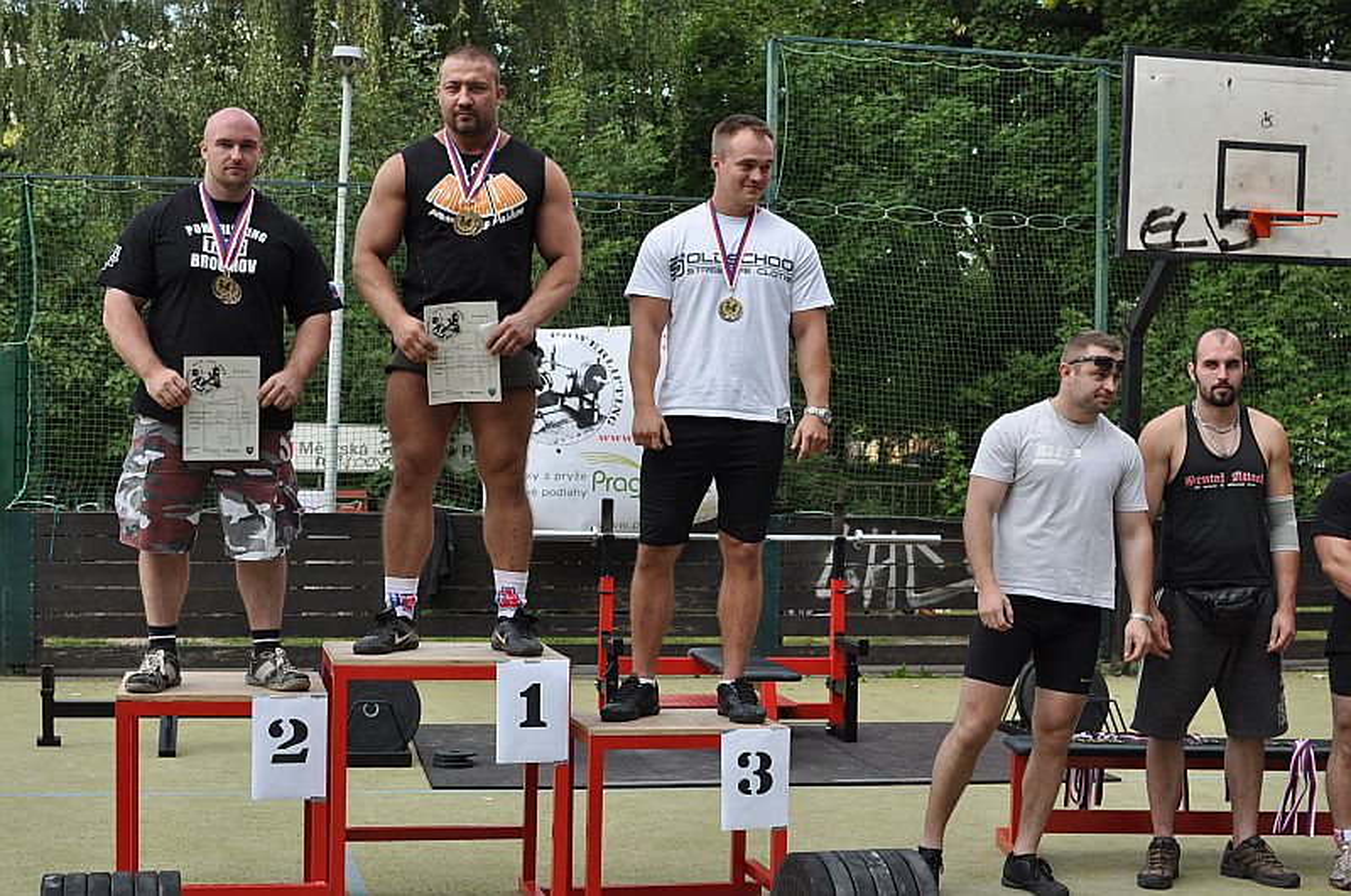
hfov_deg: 37.9
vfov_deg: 25.7
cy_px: 448
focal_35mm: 52
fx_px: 1967
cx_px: 676
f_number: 6.3
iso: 400
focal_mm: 35
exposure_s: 1/320
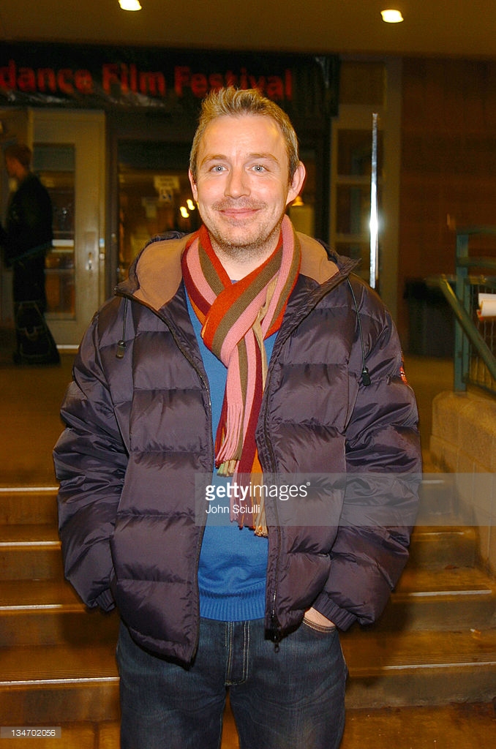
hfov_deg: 25.6
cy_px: 374
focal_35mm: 52
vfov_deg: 37.9
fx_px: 1090
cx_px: 248
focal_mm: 35
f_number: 4.5
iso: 250
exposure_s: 1/13
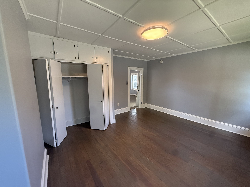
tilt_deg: -8.5
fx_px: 101
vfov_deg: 85.7
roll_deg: +0.9
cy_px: 94
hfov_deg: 102.1
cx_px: 125
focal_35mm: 14
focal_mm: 2.22
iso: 320
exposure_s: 1/99
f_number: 2.2
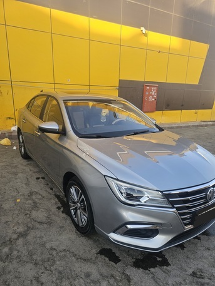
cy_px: 143
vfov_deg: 73.9
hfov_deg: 58.9
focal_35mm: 23
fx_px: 190
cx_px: 108
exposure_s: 1/182
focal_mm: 6.3
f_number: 1.7
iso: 25
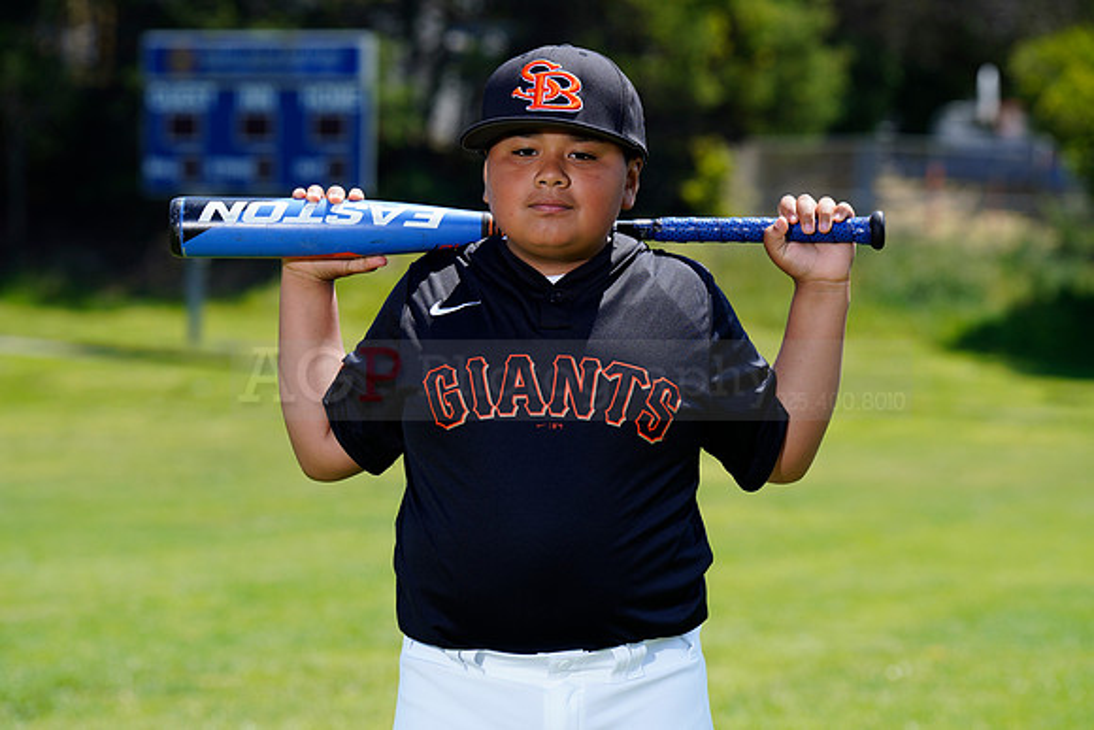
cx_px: 547
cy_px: 365
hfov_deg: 13.4
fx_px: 4650
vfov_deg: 9.0
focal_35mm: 153
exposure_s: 1/250
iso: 100
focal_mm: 153
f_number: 6.3
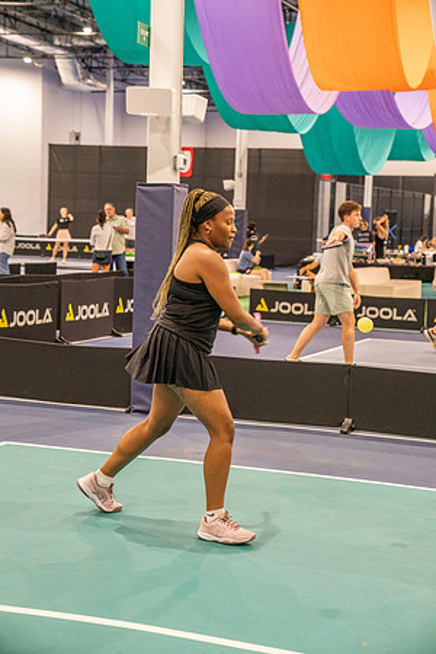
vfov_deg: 28.8
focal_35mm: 70
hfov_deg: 19.5
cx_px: 218
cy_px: 327
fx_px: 1272
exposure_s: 1/250
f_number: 4.5
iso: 5000
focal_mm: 70
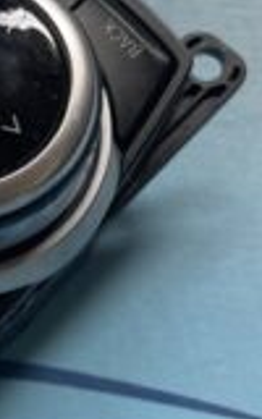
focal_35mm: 99
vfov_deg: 20.7
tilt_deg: -65.3
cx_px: -92
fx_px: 1131
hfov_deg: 12.7
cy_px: 77
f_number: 1.6
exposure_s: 1/120
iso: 125
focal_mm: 5.1
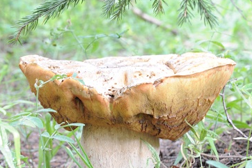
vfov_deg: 9.5
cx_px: 111
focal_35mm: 145
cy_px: 98
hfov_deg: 14.2
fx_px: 1014
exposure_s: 1/4
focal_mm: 105
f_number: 14
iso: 640
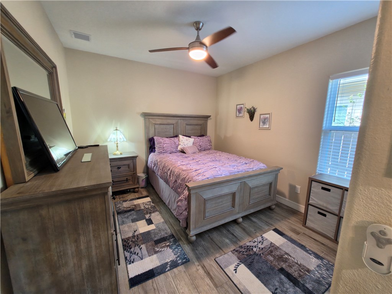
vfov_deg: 89.9
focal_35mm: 13
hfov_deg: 106.2
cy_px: 147
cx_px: 196
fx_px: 147
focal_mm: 2.2
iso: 200
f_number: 1.9
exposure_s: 1/60
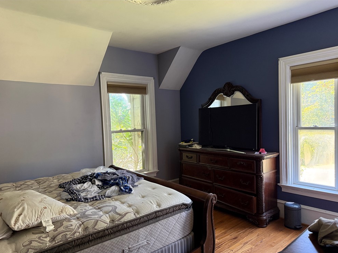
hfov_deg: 69.4
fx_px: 244
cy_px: 131
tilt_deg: -2.1
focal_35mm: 25
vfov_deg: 54.9
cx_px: 169
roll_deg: +1.7
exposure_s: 1/60
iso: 400
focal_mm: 6.76
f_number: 1.78
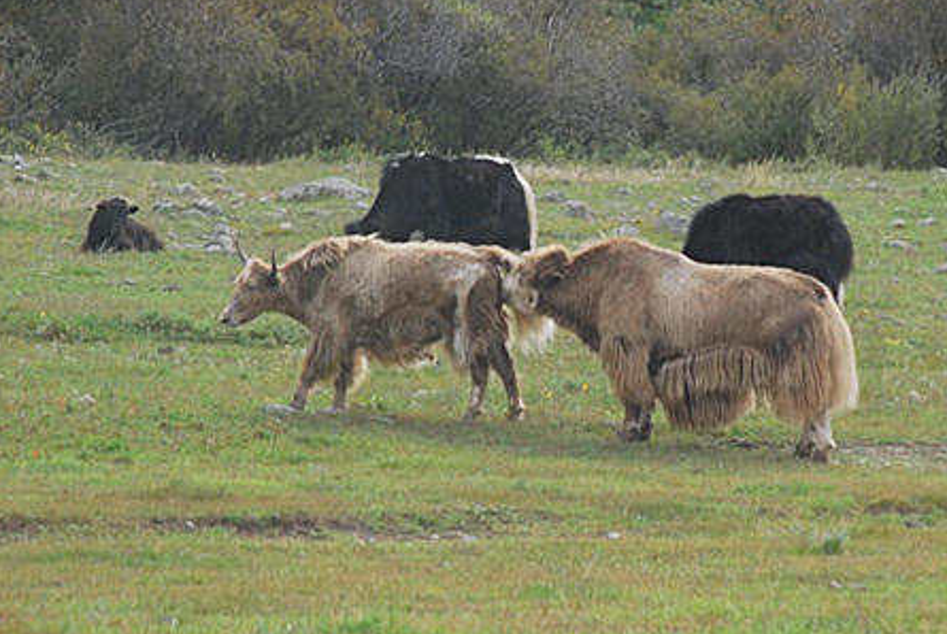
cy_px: 272
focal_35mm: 364
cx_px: 592
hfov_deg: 5.7
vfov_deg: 3.8
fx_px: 9585
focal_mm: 135
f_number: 5.6
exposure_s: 1/500
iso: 400
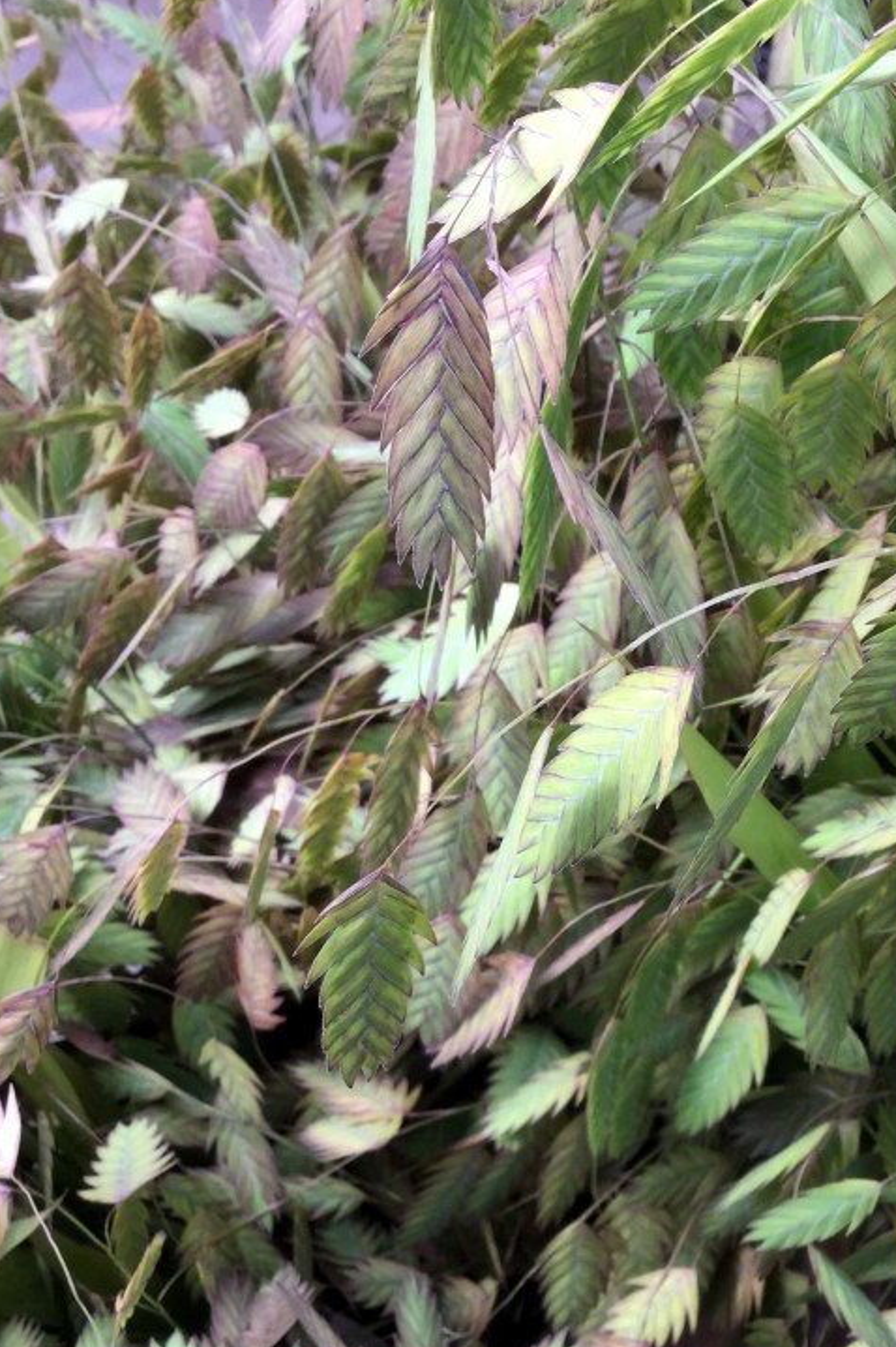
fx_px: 1719
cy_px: 859
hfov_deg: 29.0
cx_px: 587
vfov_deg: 42.4
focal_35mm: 46
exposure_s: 1/60
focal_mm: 3.3
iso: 32
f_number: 2.4
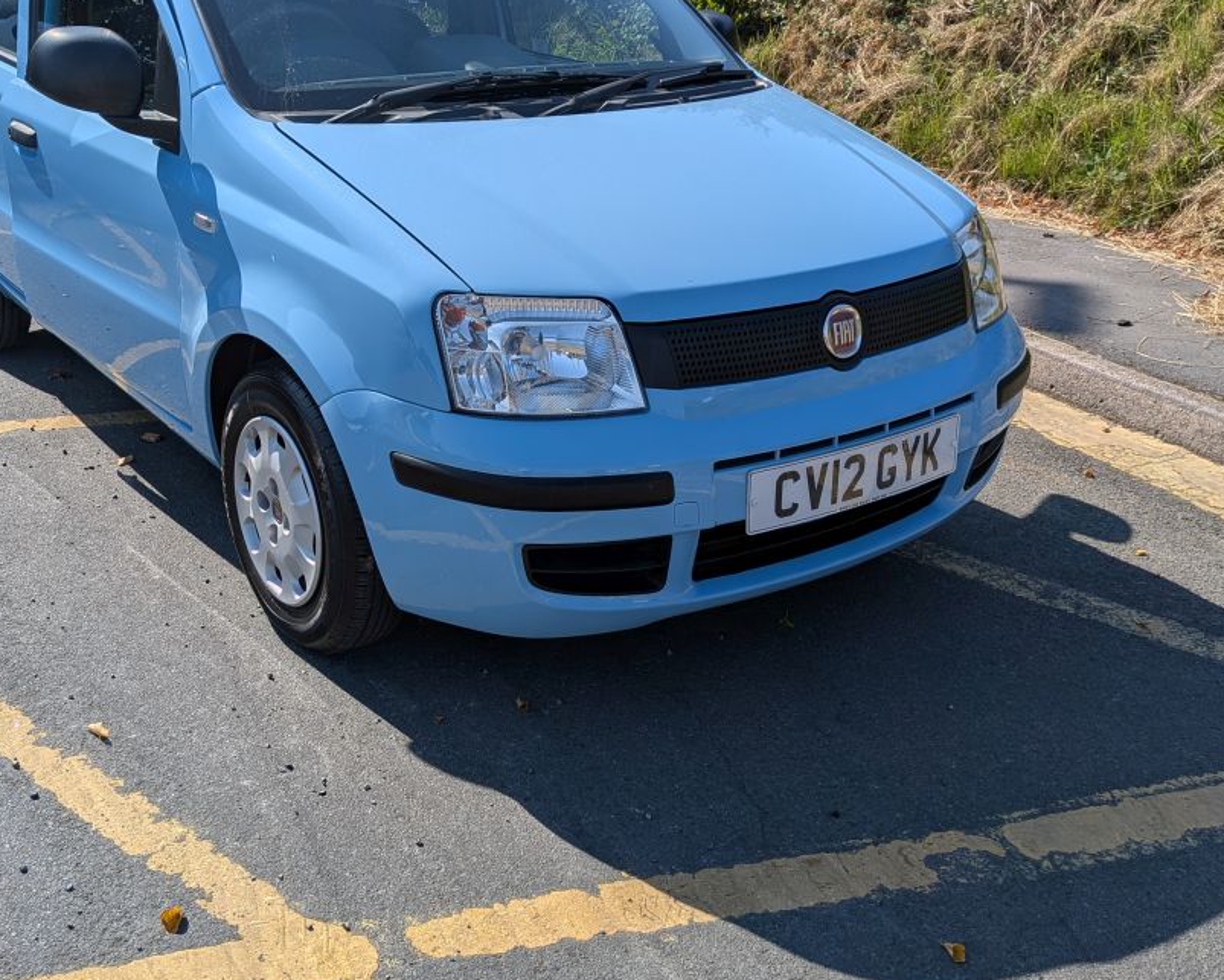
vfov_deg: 42.1
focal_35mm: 35
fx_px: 1268
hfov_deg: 50.7
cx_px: 416
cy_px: 412
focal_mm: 4.53
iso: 28
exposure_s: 1/10000
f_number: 1.7
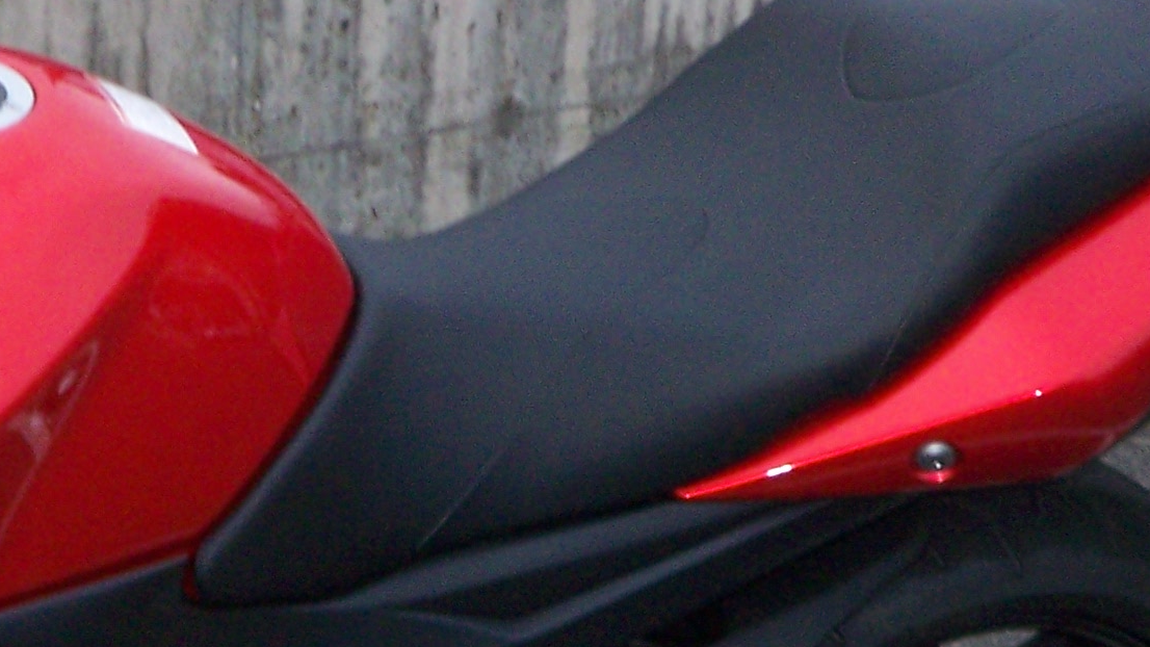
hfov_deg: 17.7
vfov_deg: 10.2
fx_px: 3598
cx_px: -20
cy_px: 499
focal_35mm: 118
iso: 125
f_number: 3.9
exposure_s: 1/60
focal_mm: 6.4
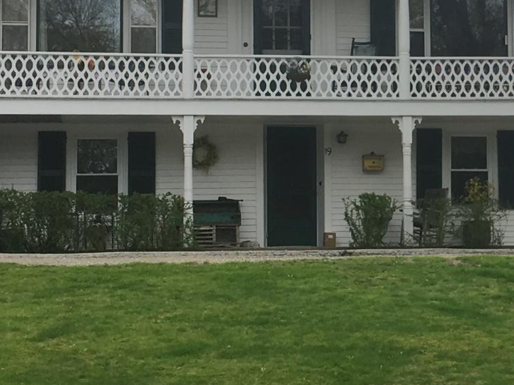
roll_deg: +0.8
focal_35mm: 115
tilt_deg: +6.1
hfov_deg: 16.7
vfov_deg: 12.9
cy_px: 126
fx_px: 1707
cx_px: 531
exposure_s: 1/377
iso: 25
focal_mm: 4.15
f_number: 2.2
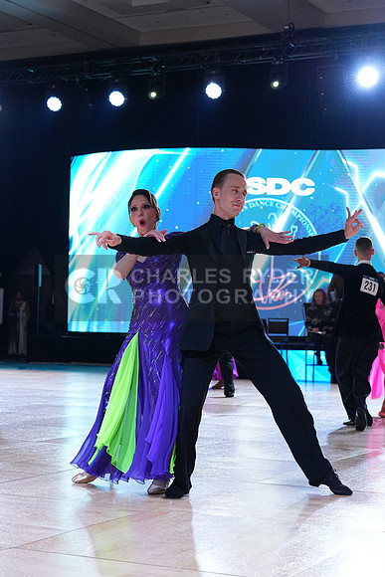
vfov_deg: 28.8
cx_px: 192
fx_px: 1122
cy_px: 288
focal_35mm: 70
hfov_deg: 19.5
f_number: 4
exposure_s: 1/400
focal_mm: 70
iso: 1600
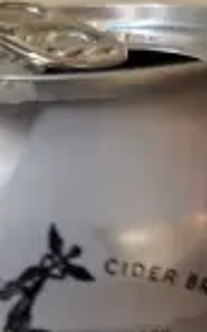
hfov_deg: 15.9
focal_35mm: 80
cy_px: 402
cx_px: -14
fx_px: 724
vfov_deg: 23.5
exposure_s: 1/50
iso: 400
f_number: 1.8
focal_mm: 5.4
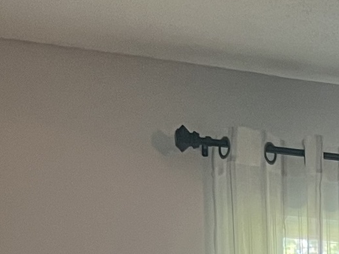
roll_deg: -0.4
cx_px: 709
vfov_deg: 8.3
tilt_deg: -10.2
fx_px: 1499
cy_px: 735
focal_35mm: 153
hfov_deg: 11.5
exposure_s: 1/60
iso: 125
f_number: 1.5
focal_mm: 5.7
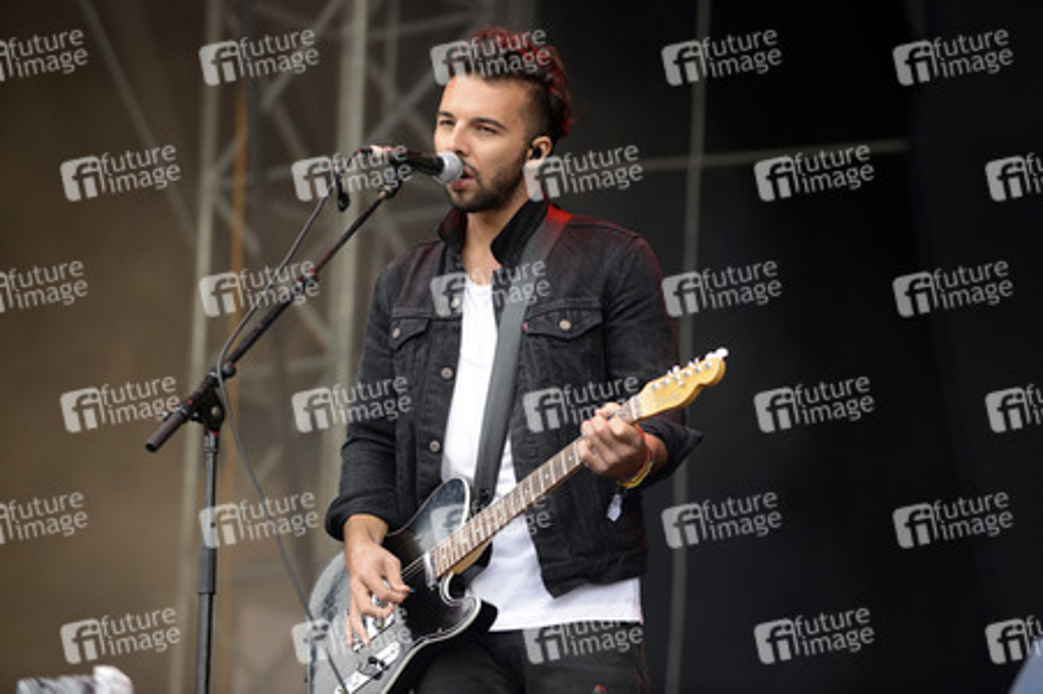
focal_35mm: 200
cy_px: 347
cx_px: 522
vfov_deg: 6.9
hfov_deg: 10.3
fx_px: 5790
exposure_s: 1/320
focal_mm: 200
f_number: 4
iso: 800
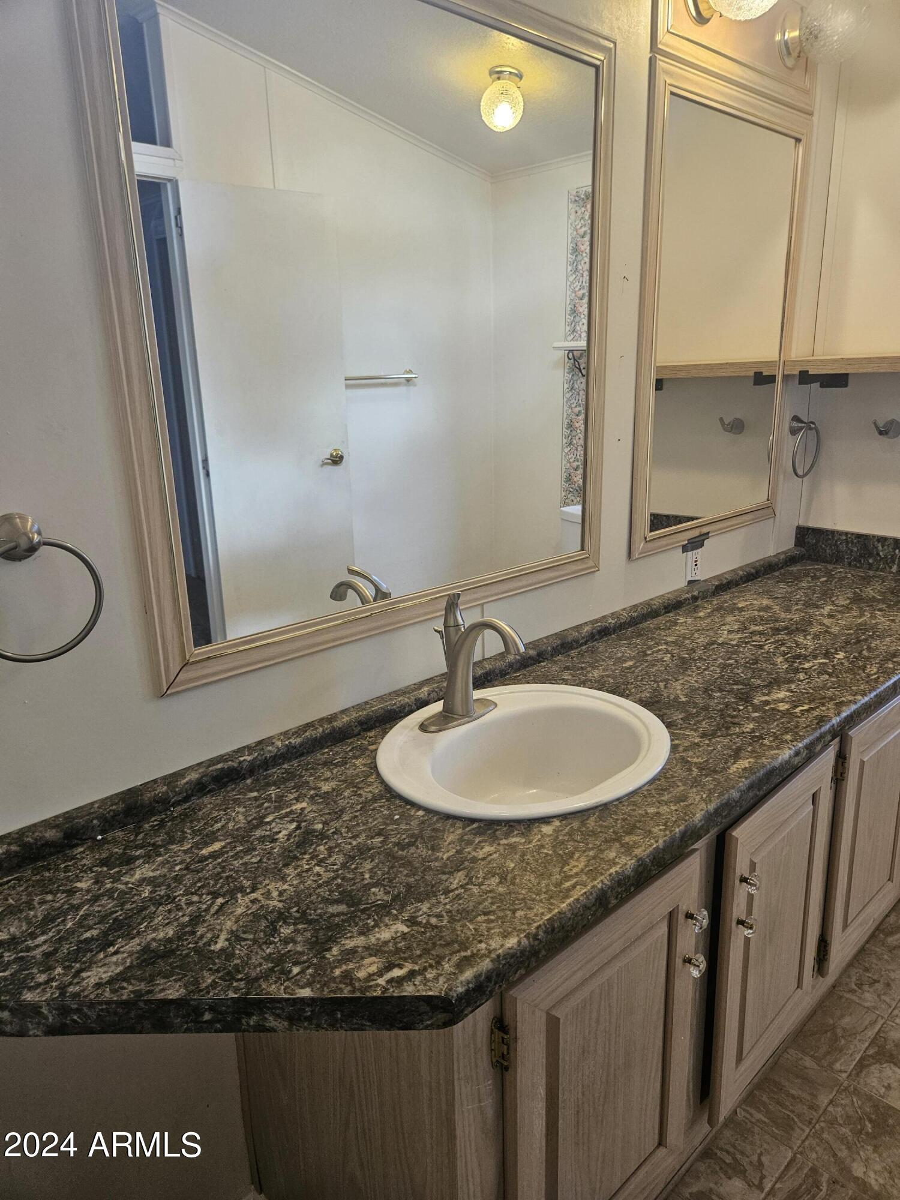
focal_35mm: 23
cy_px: 600
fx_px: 797
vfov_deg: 73.9
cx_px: 450
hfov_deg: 58.9
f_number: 1.8
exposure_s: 1/120
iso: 200
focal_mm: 5.4
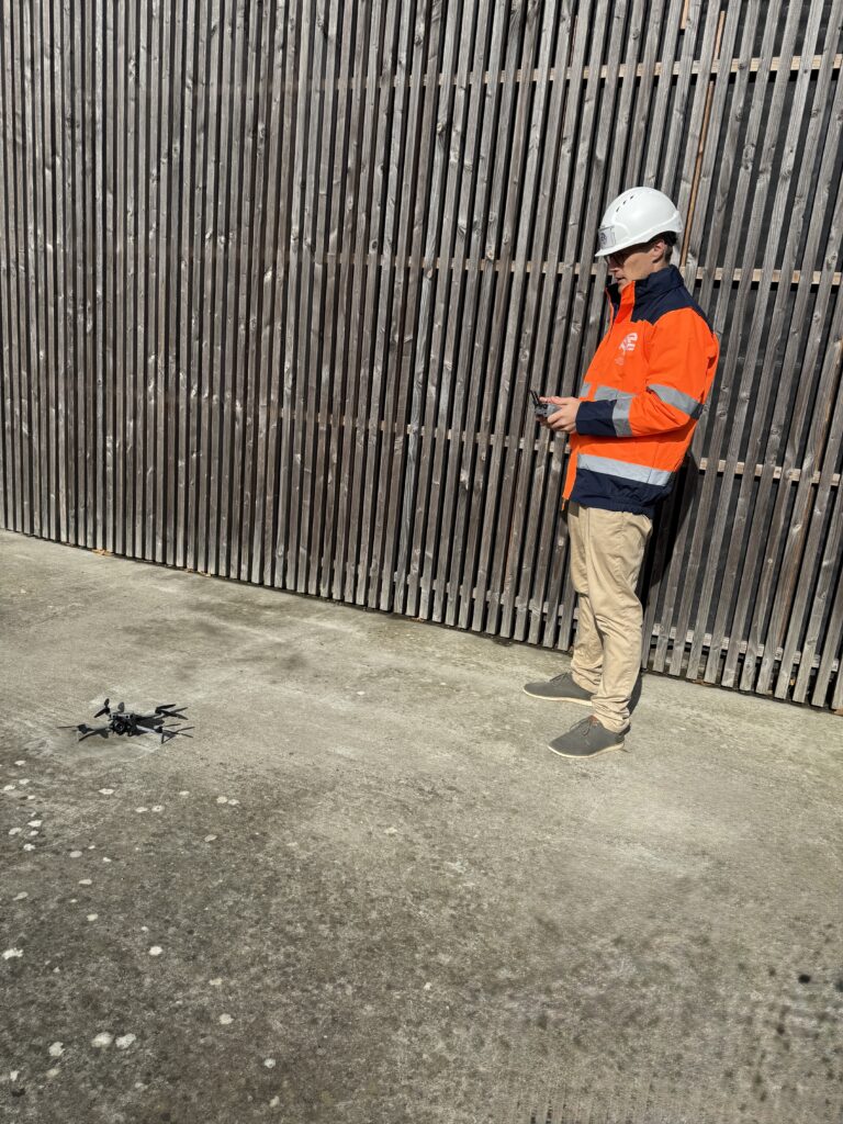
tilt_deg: -11.8
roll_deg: -5.3
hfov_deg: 56.8
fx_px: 779
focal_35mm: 24
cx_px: 422
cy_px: 562
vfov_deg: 71.6
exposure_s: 1/6410
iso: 80
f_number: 1.78
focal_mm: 6.76
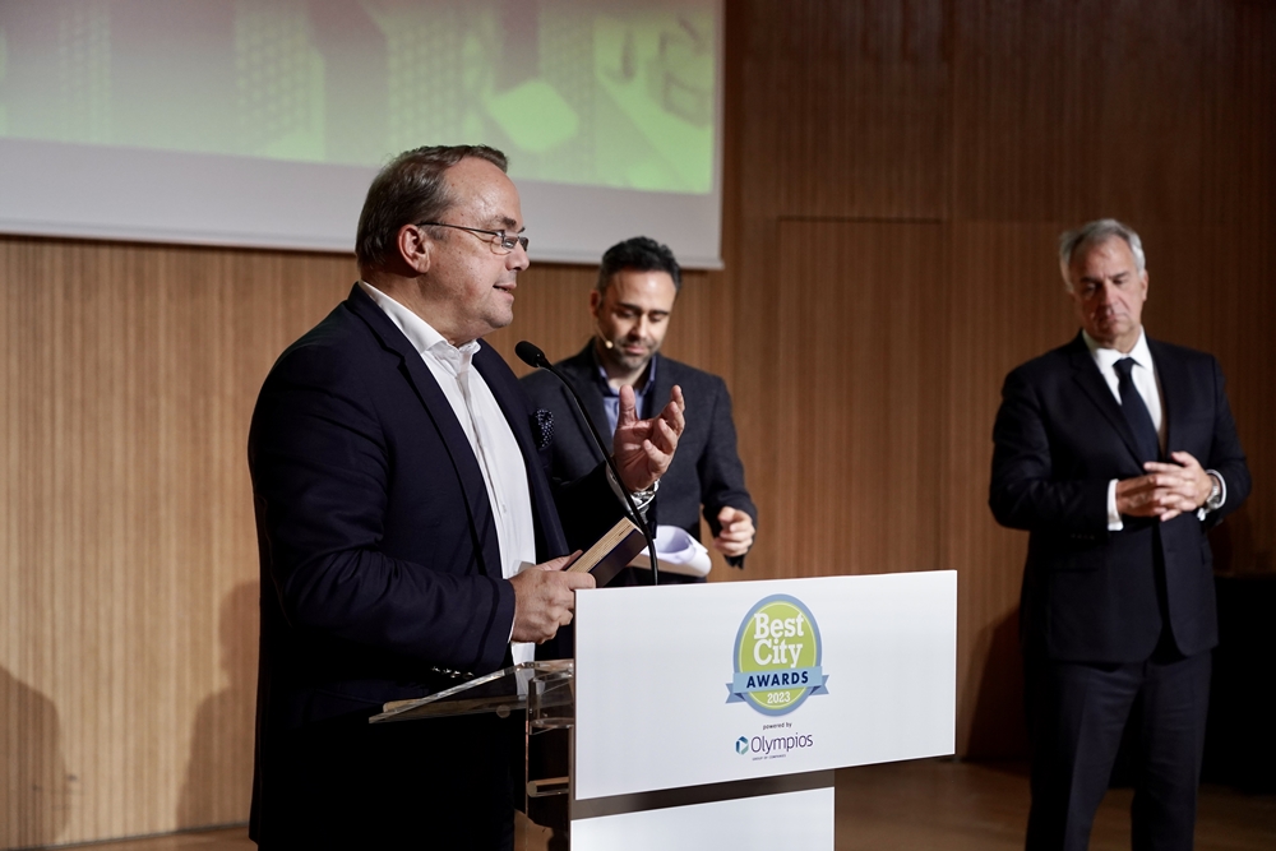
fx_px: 2304
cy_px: 426
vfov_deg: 20.9
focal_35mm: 65
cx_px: 638
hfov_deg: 31.0
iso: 2000
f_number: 4
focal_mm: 65
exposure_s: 1/200
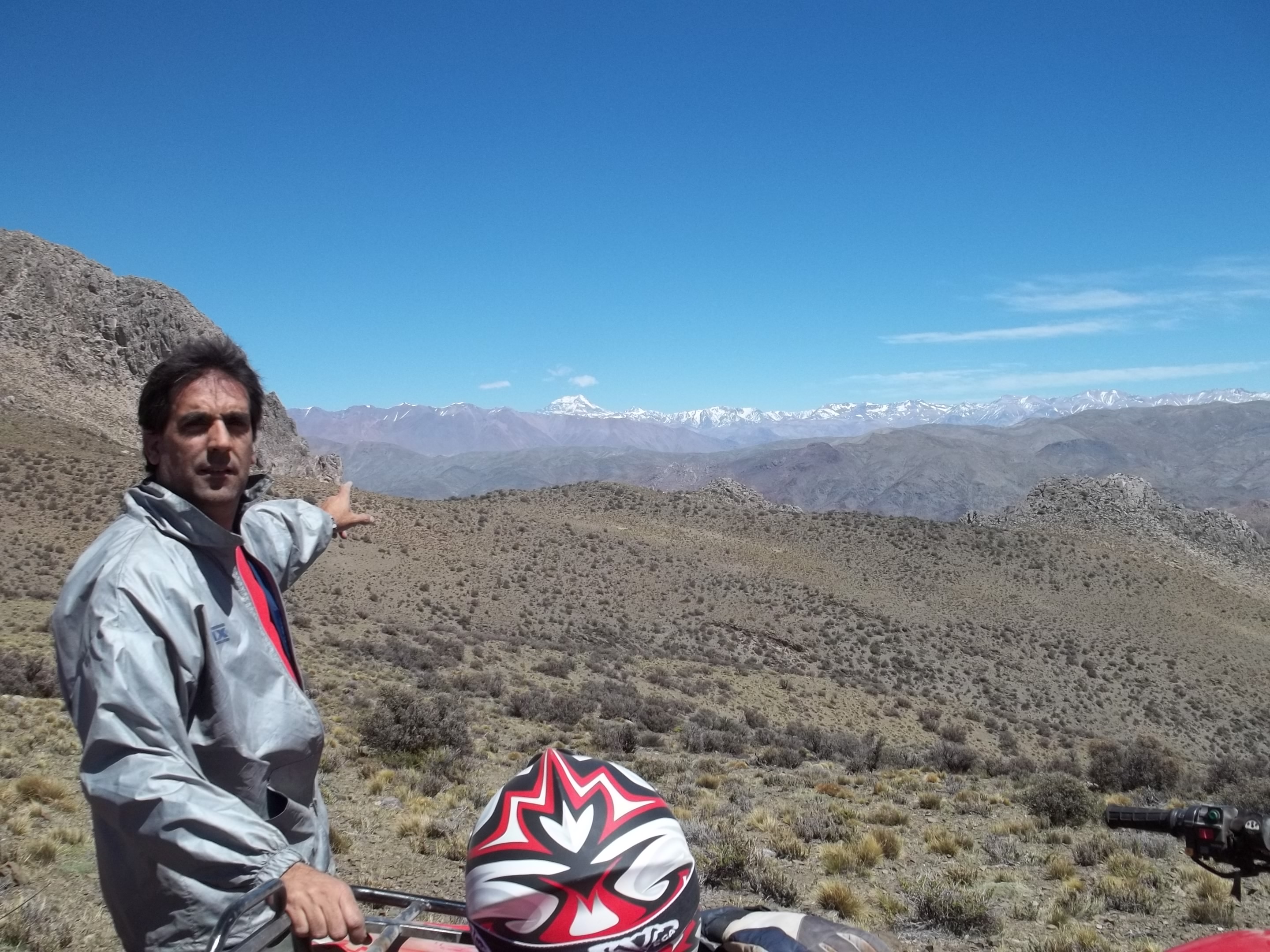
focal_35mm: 33
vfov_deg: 42.9
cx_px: 635
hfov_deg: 55.4
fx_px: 1211
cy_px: 476
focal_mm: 5.9
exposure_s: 1/200
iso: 64
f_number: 8
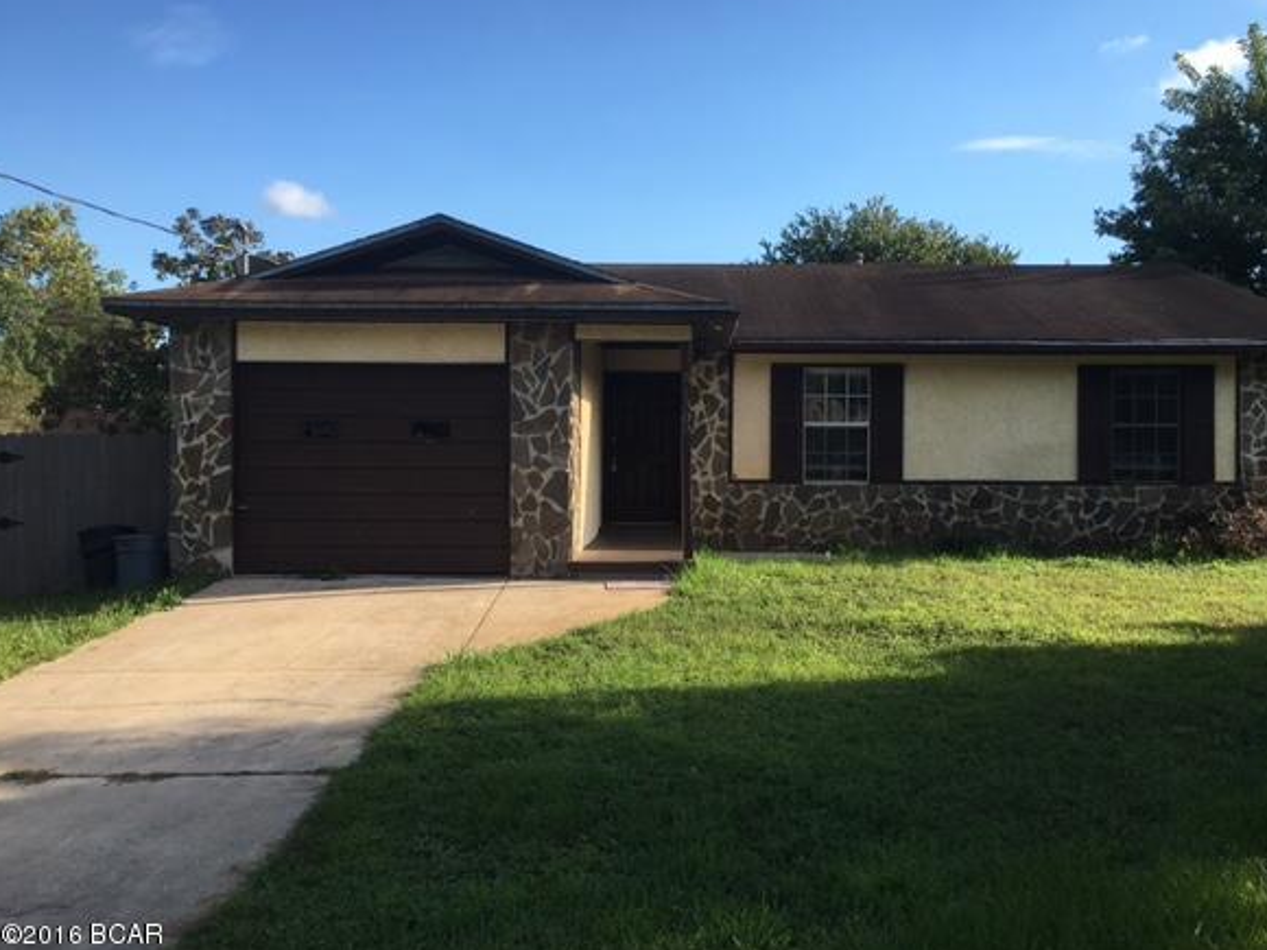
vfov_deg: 44.1
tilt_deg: +1.6
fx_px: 1171
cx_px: 688
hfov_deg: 56.7
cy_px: 454
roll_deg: -0.2
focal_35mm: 32
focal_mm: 4.15
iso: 25
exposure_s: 1/810
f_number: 2.2
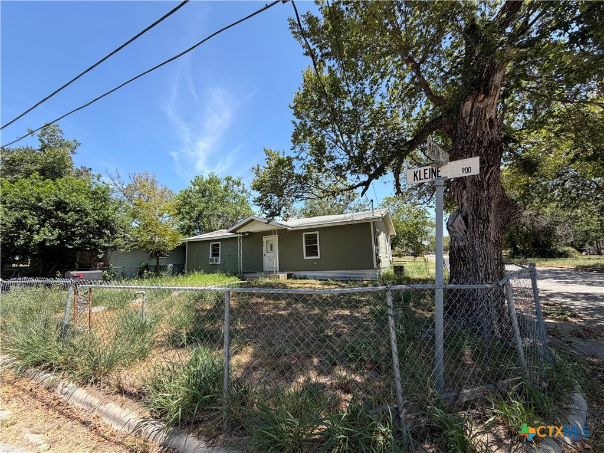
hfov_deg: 102.1
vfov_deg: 85.7
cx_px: 302
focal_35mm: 14
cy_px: 226
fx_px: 244
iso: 40
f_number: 2.2
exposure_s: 1/672
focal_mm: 2.22
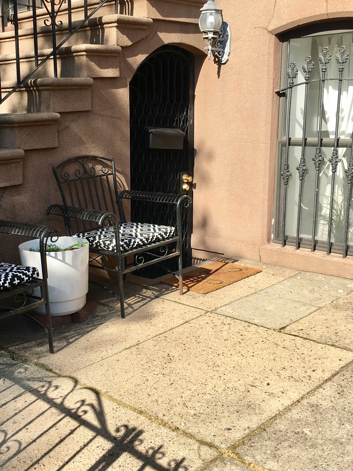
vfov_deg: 44.8
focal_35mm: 42
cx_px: 144
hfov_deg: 34.3
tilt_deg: -12.2
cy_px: 238
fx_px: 571
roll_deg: +1.0
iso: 25
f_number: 2.2
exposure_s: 1/712
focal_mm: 4.15
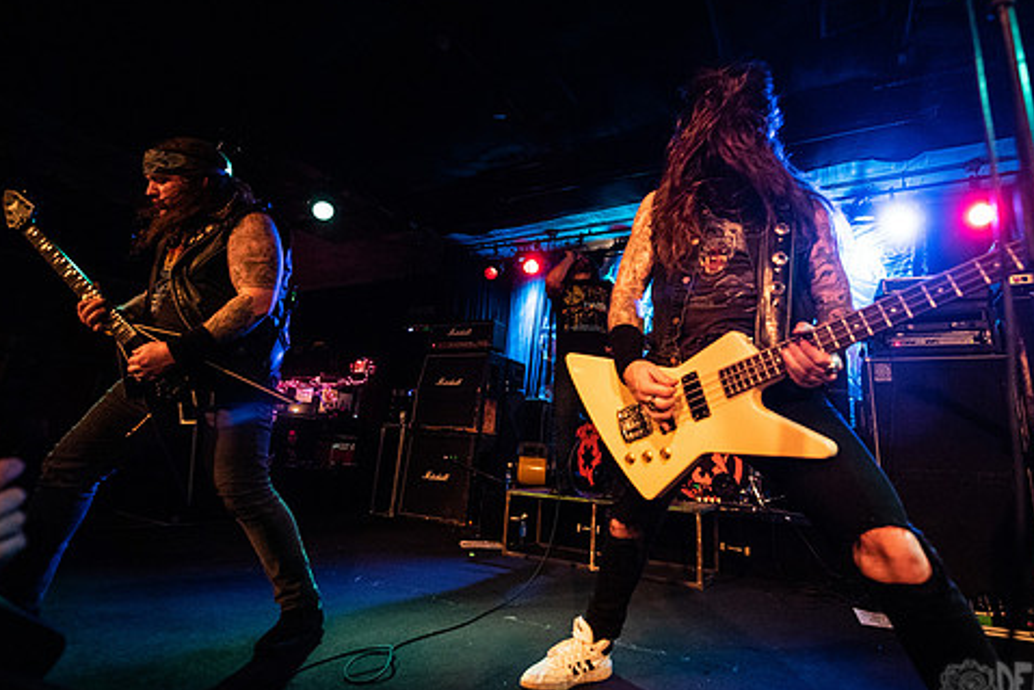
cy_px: 319
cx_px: 567
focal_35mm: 17
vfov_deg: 70.4
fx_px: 488
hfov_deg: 93.0
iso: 3200
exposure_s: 1/125
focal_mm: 14
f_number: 3.2
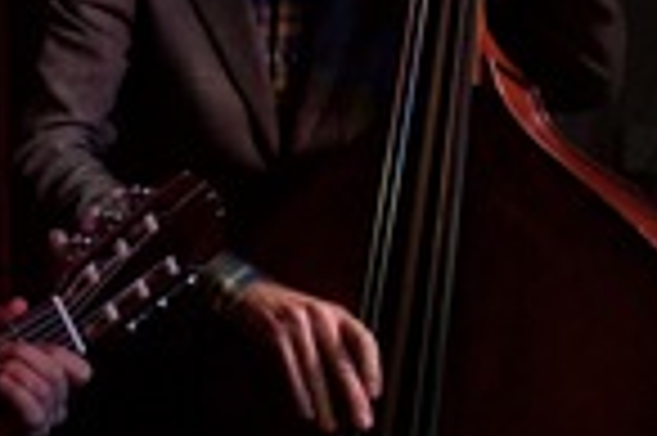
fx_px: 1339
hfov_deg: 24.4
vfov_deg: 18.3
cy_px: 83
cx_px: -180
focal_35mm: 73
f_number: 2.8
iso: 800
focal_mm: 17
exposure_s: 1/250
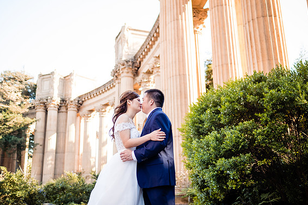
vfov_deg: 36.9
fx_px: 308
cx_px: 153
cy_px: 102
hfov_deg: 53.1
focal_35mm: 36
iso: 160
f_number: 1.4
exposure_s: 1/500
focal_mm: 23
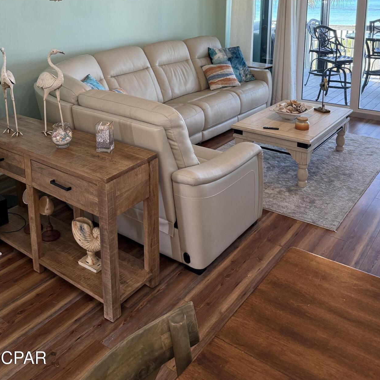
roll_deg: +0.9
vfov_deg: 46.2
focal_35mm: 34
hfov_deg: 48.4
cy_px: 81
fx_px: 422
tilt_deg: -11.8
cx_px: 172
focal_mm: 6.76
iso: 200
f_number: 1.78
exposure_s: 1/120
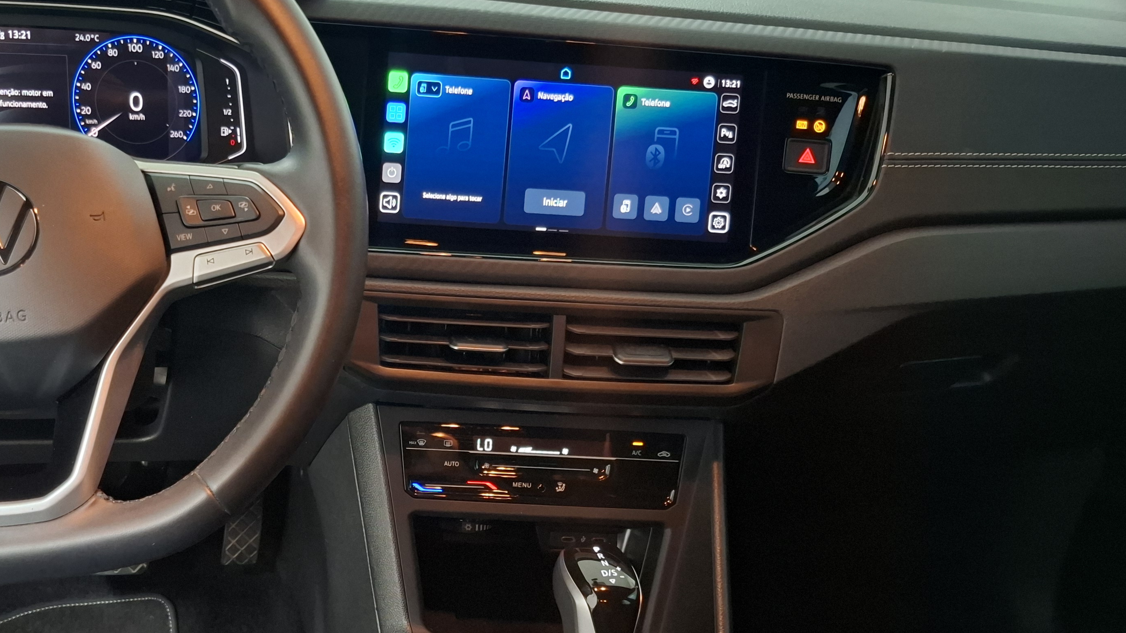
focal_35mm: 37
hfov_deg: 52.5
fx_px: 1105
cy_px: 419
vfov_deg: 31.7
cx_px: 338
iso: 1000
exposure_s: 1/20
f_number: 1.8
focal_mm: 5.54
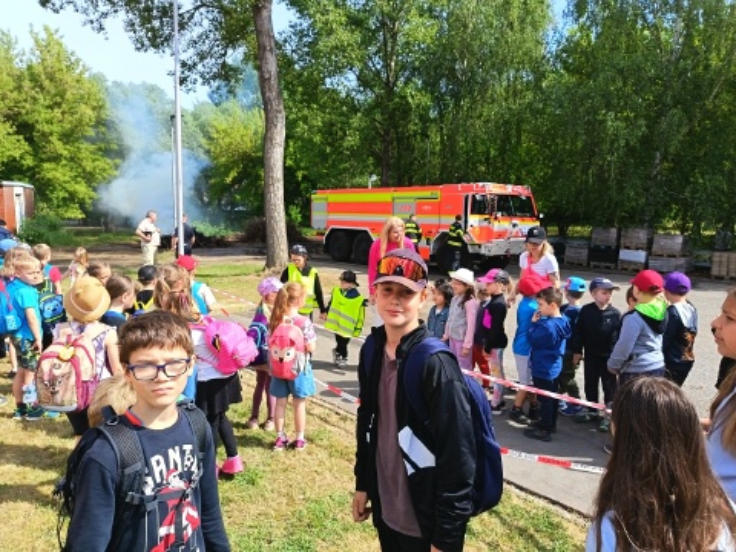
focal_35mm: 24
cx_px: 368
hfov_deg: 71.6
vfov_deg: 56.8
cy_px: 276
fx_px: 510
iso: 100
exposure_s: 1/416
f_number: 1.75
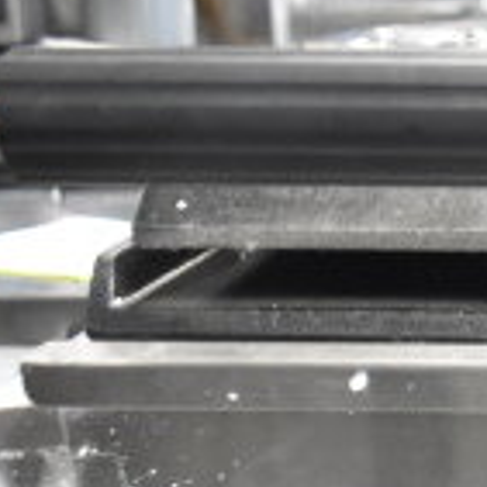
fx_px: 1751
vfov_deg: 15.4
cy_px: 537
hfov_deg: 13.7
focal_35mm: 110
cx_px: 953
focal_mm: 20
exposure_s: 1/30
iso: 4000
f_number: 3.5
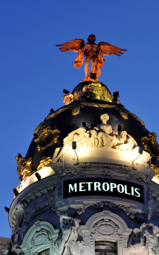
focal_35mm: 119
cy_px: 164
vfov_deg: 17.5
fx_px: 825
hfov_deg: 11.0
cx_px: 92
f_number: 4.8
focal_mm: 60
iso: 200
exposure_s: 1/15
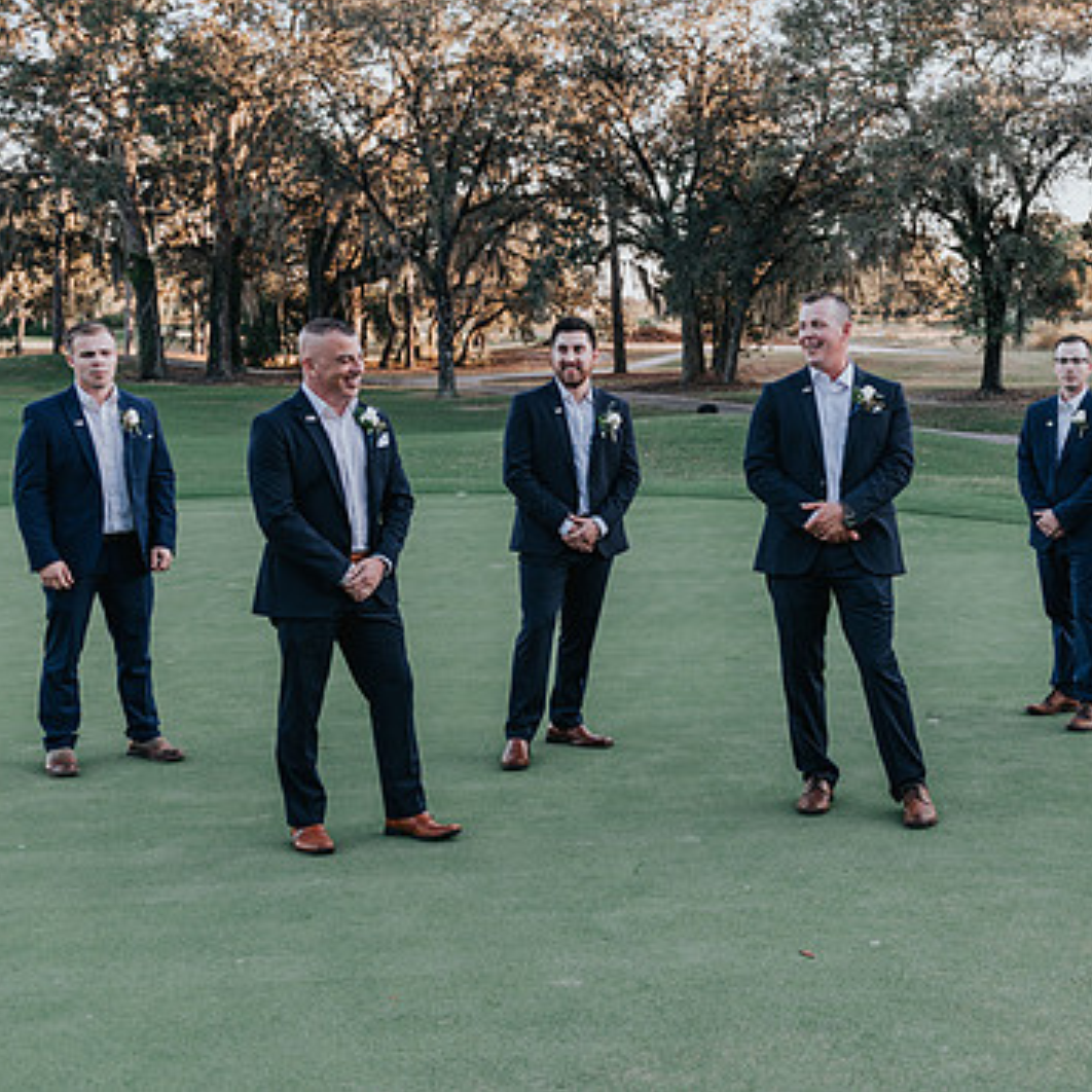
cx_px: 775
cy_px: 518
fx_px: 1642
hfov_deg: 36.2
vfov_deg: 36.8
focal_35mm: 46
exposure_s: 1/200
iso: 200
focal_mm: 32
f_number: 4.5
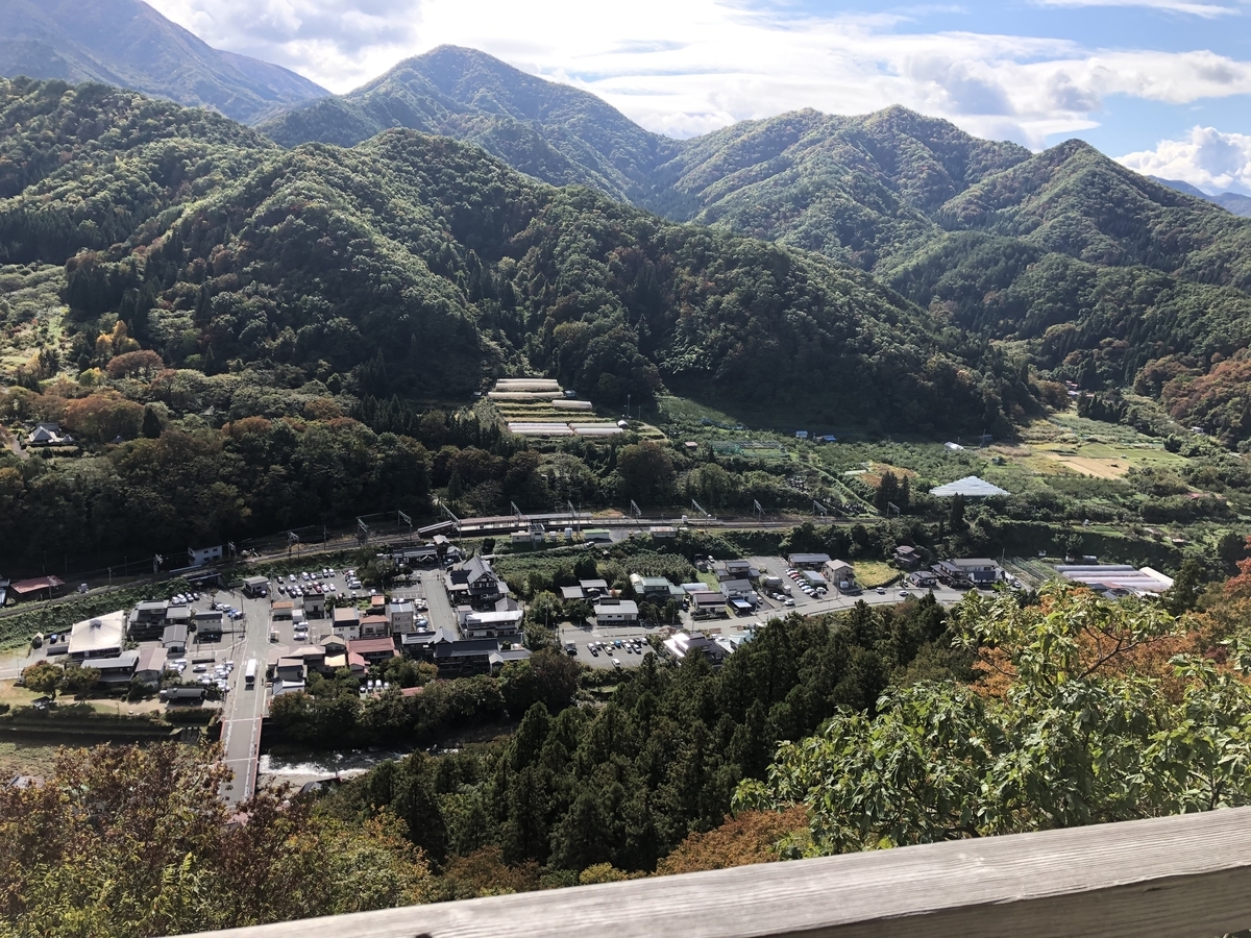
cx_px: 626
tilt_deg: -13.5
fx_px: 1012
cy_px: 469
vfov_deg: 49.7
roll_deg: -2.1
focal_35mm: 28
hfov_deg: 63.4
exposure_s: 1/783
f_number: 1.8
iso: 20
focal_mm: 3.99
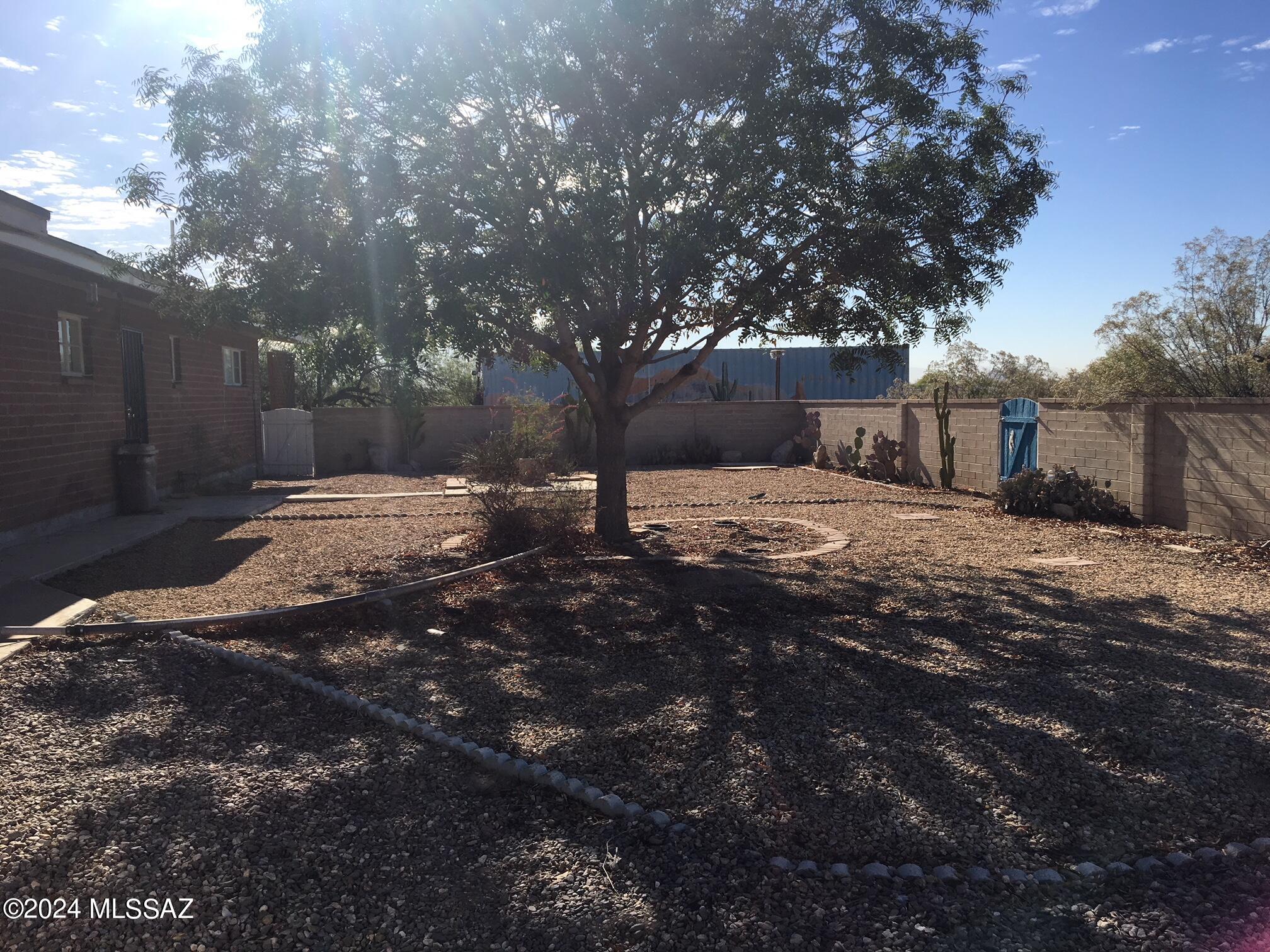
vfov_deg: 48.2
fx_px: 1064
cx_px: 635
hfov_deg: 61.7
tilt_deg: -4.3
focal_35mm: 29
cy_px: 476
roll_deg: +1.1
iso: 25
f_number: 2.2
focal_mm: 4.15
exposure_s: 1/1789
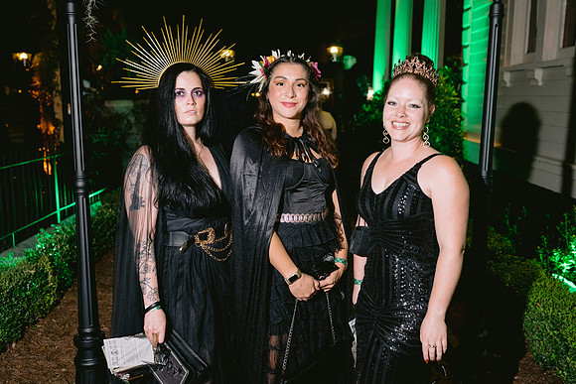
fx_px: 560
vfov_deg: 37.9
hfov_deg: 54.4
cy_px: 192
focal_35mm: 35
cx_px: 288
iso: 1250
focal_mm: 35
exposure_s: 1/160
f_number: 3.2
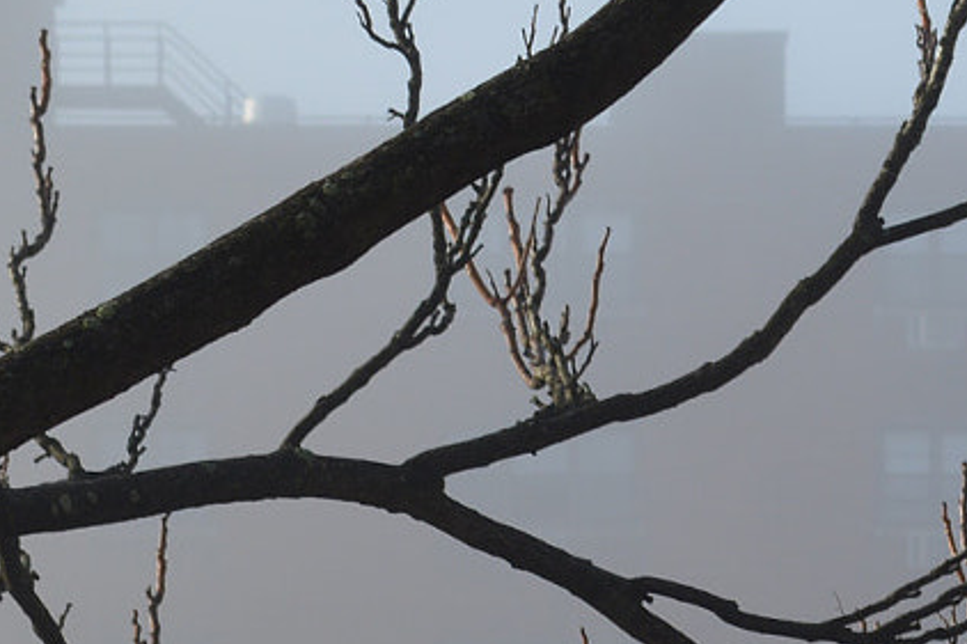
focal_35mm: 273
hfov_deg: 7.5
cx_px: 653
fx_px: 7330
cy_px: 1062
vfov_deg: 5.0
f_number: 8
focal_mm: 48
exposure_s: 1/250
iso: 160
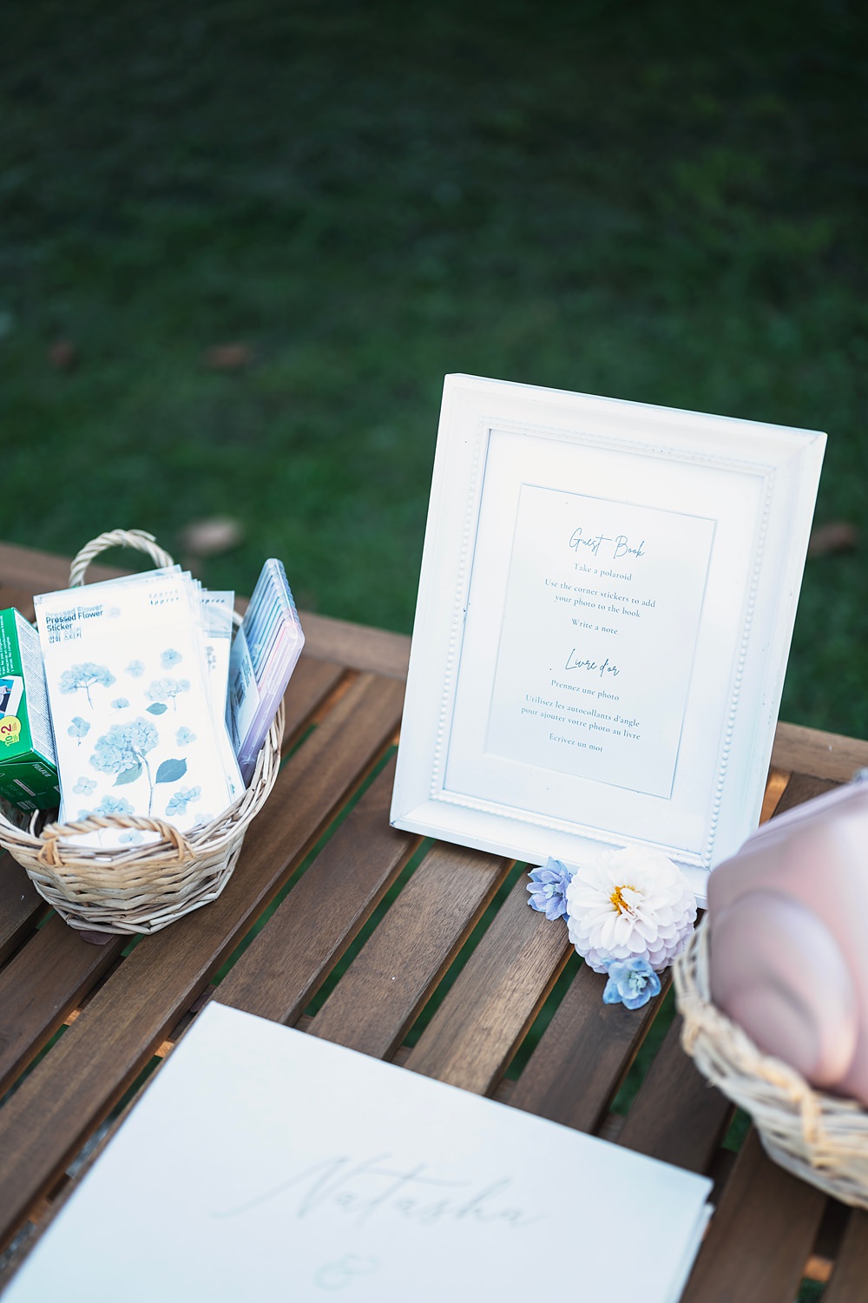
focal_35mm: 50
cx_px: 434
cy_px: 652
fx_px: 1809
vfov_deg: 39.6
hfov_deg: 27.0
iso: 50
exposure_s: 1/500
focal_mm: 50
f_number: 1.8
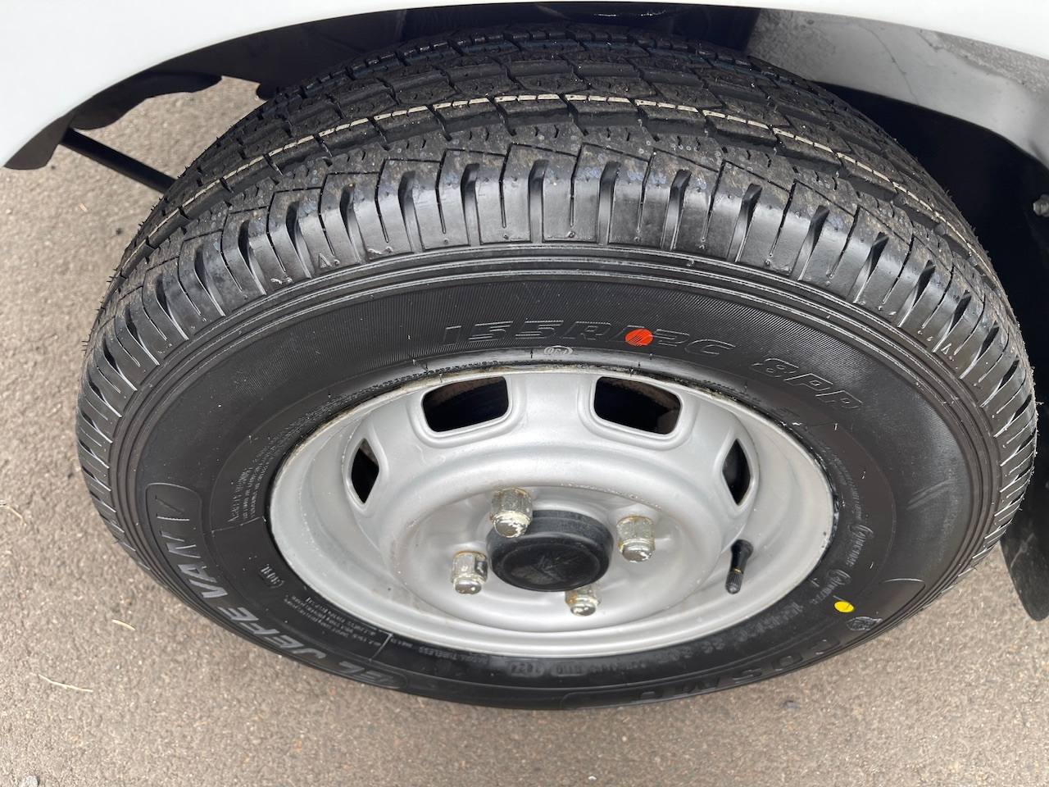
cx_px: 524
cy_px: 394
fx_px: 758
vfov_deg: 54.9
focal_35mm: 25
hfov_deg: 69.4
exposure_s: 1/183
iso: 32
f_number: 1.6
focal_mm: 5.1
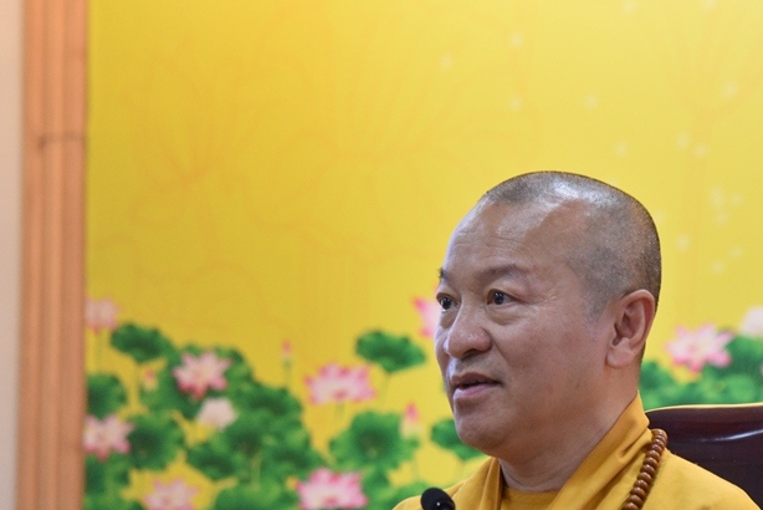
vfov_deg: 7.8
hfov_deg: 11.7
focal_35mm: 175
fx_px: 3711
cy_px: 387
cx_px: 372
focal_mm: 105
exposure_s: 1/100
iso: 4000
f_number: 4
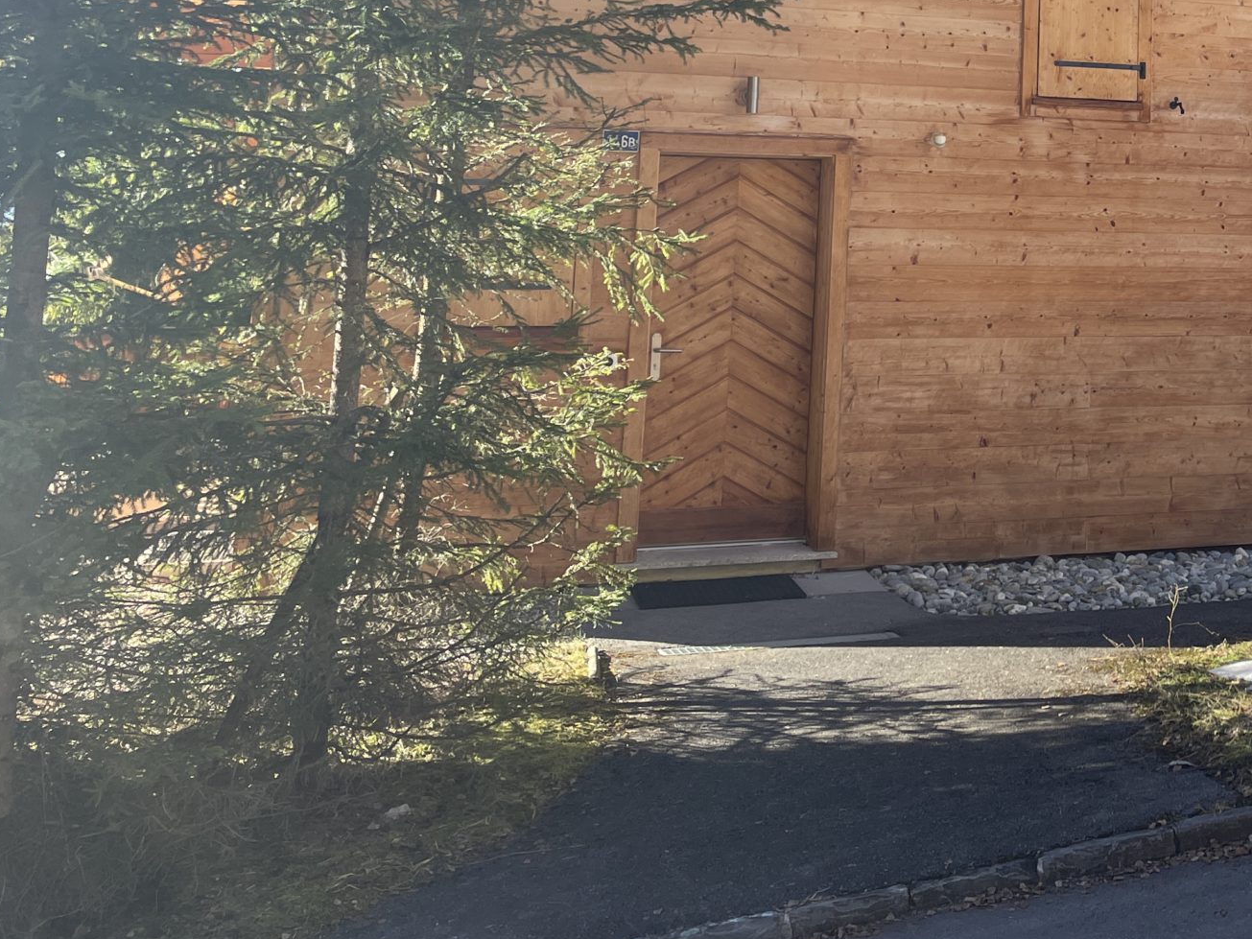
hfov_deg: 34.5
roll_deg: -0.6
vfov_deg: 27.3
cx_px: 1221
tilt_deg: +6.1
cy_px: 59
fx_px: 1845
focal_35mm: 51
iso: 32
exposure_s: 1/686
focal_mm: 4.2
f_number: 1.6
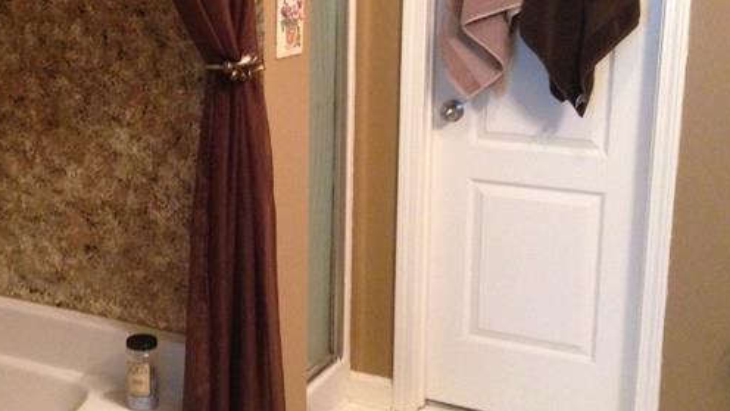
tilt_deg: -11.4
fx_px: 1123
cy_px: 147
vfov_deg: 20.7
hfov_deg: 35.3
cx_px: 196
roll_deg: +0.4
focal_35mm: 58
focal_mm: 4.12
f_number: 2.4
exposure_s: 1/20
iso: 400
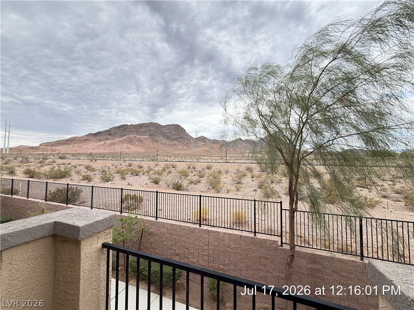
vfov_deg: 85.7
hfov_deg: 102.1
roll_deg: -0.4
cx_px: 207
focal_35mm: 14
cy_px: 155
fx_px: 167
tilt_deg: +2.8
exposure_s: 1/1211
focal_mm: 2.22
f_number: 2.2
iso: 125
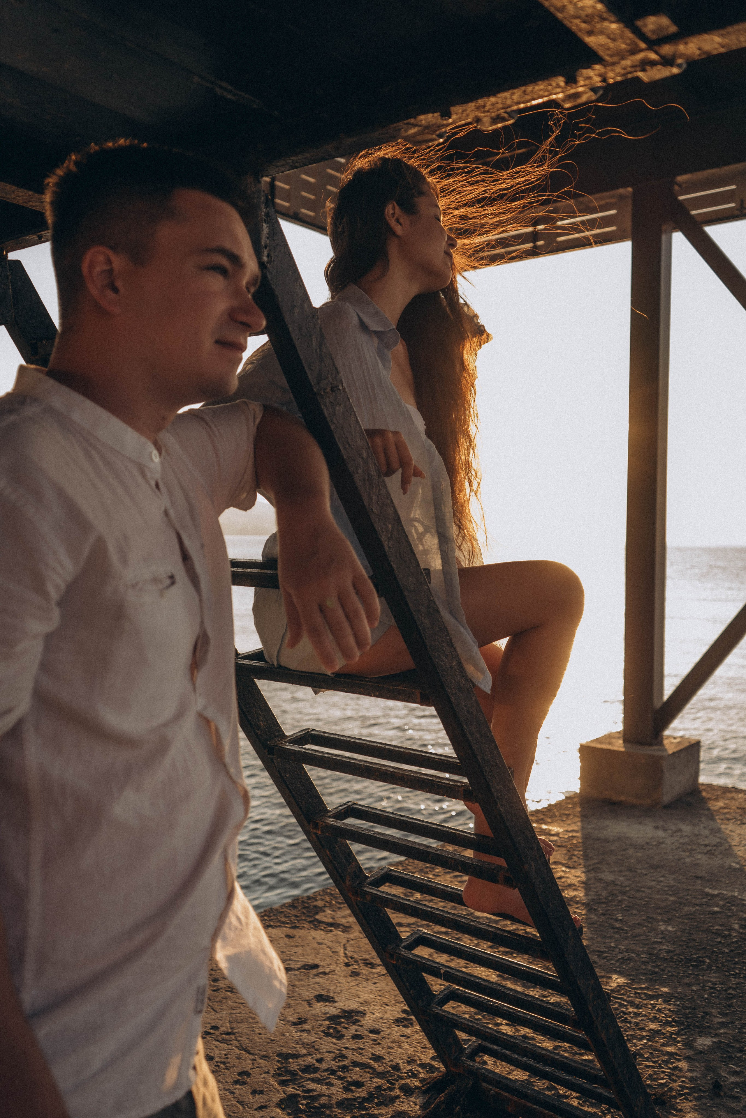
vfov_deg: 60.3
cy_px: 559
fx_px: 964
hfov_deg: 42.3
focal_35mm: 31
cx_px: 373
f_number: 4
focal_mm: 31
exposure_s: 1/500
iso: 500
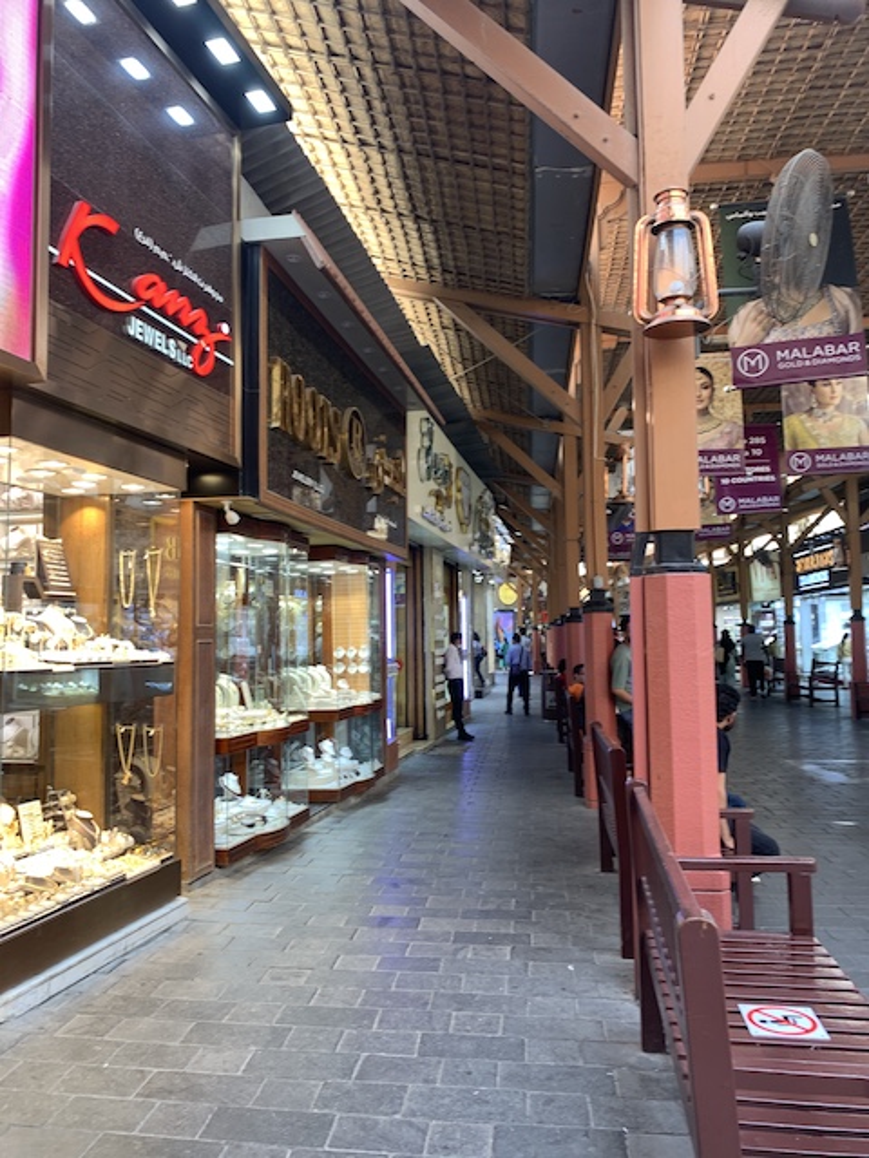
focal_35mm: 26
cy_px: 579
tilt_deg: +6.0
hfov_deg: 53.1
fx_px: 870
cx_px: 434
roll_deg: -0.9
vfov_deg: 67.3
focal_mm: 4.25
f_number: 1.8
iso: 40
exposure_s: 1/100
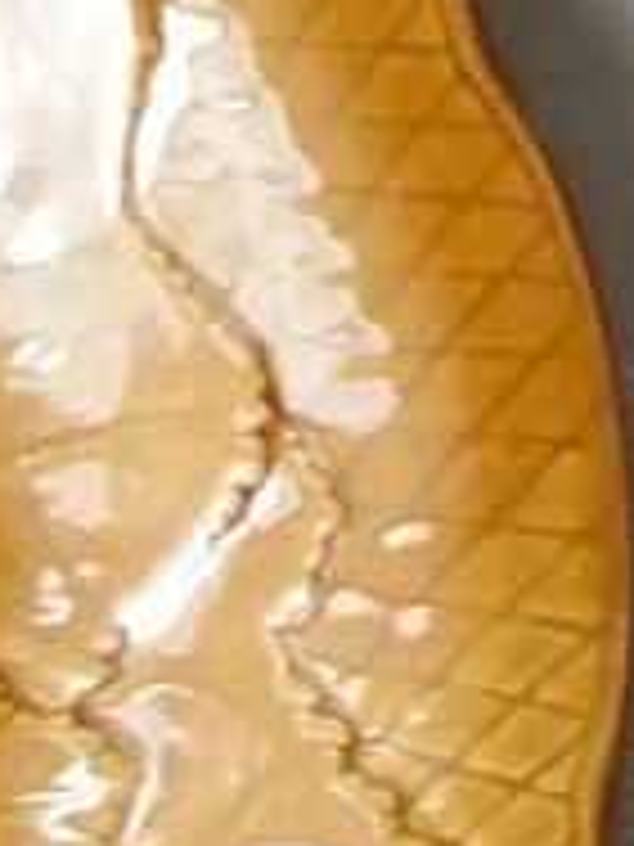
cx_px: 1380
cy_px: -909
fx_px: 7277
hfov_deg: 4.9
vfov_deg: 6.4
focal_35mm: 298
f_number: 1.9
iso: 100
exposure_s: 1/33
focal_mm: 3.7
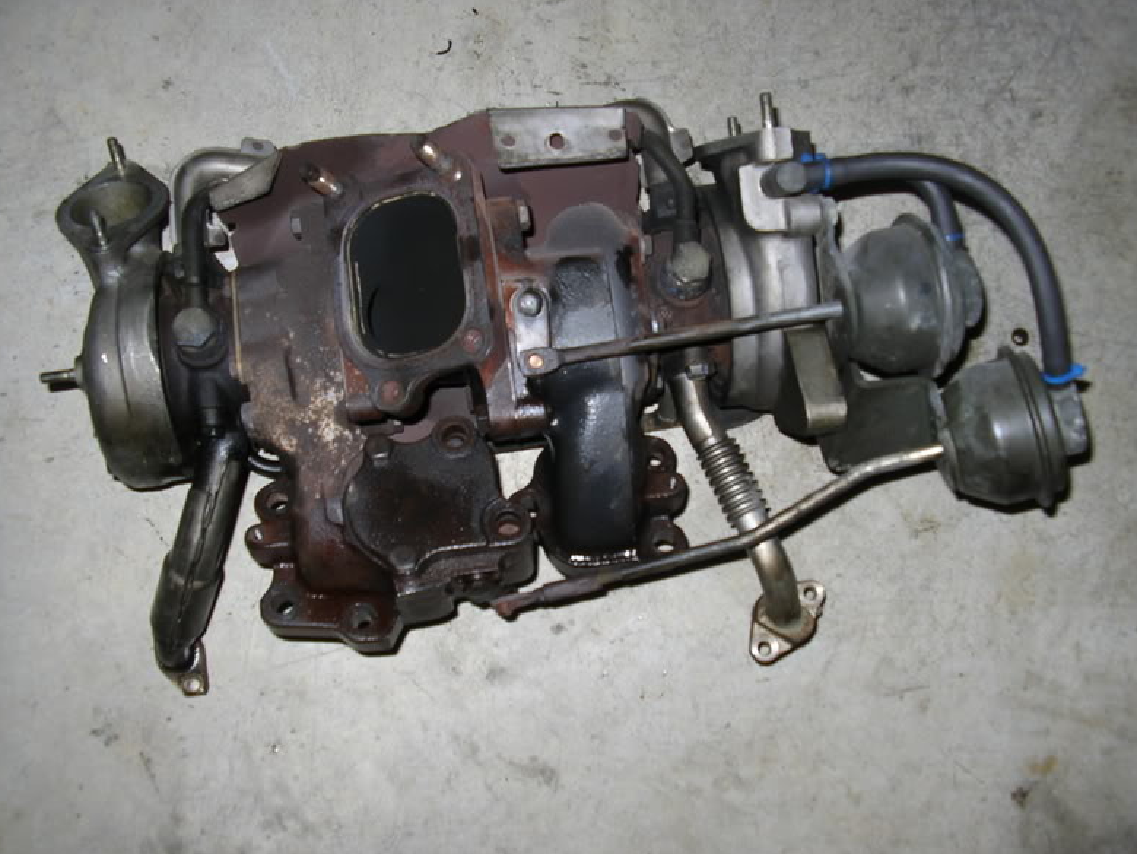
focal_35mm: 39
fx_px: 1282
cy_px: 434
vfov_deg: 36.8
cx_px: 568
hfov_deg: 47.8
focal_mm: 5.8
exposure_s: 1/60
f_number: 2.9
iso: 50
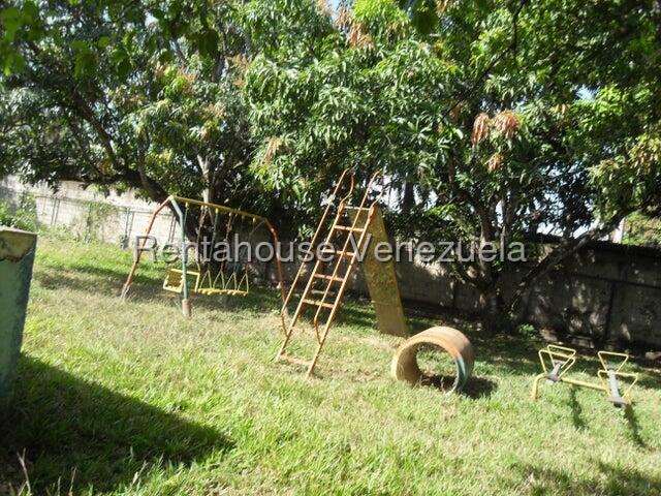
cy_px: 248
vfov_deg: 49.7
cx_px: 330
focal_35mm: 28
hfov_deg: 63.4
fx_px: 535
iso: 80
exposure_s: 1/90
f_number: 7.1
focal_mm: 6
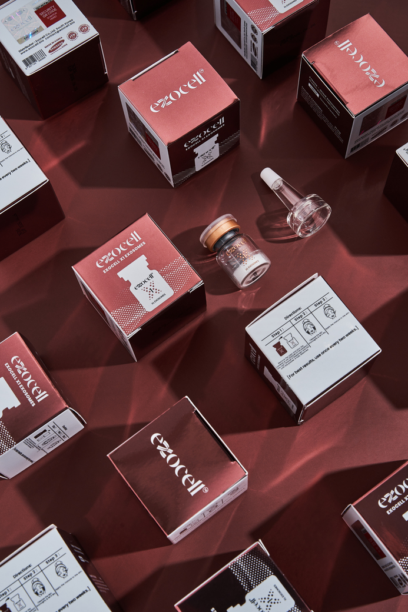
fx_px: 883
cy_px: 306
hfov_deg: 26.0
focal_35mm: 52
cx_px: 204
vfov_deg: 38.3
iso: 320
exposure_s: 1/60
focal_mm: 51.9
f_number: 13
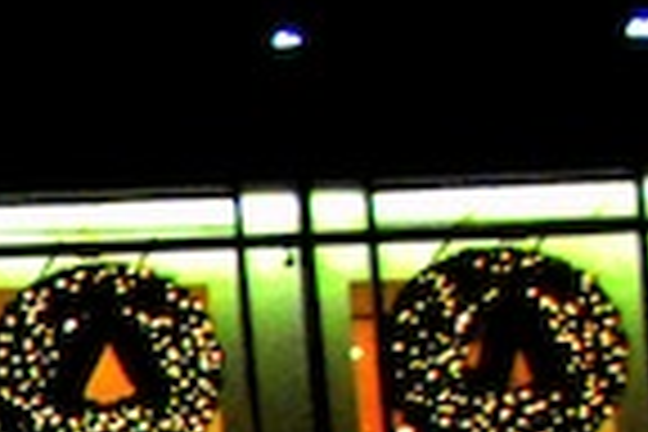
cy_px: 1334
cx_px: -1530
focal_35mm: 271
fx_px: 4878
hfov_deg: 6.6
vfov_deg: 4.8
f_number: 4
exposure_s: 1/60
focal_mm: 26
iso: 1600
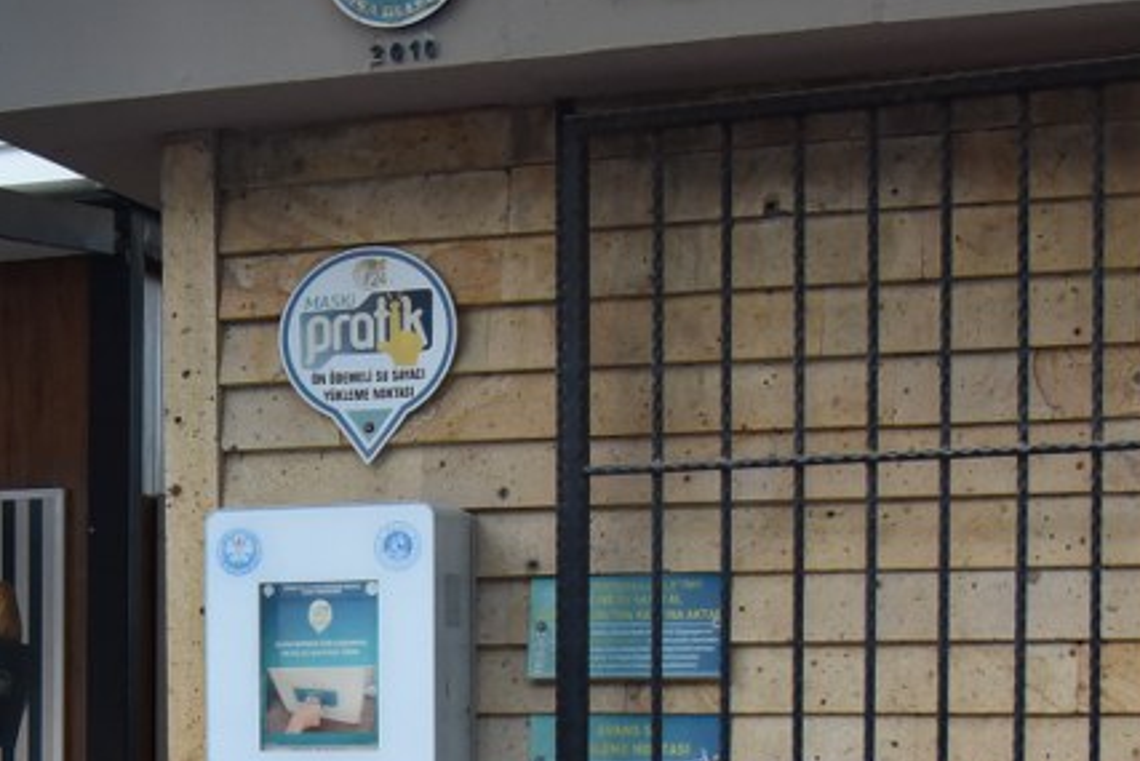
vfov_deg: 14.7
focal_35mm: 90
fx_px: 2851
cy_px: 891
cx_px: -53
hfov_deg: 21.6
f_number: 4
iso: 1600
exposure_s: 1/1250
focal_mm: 24
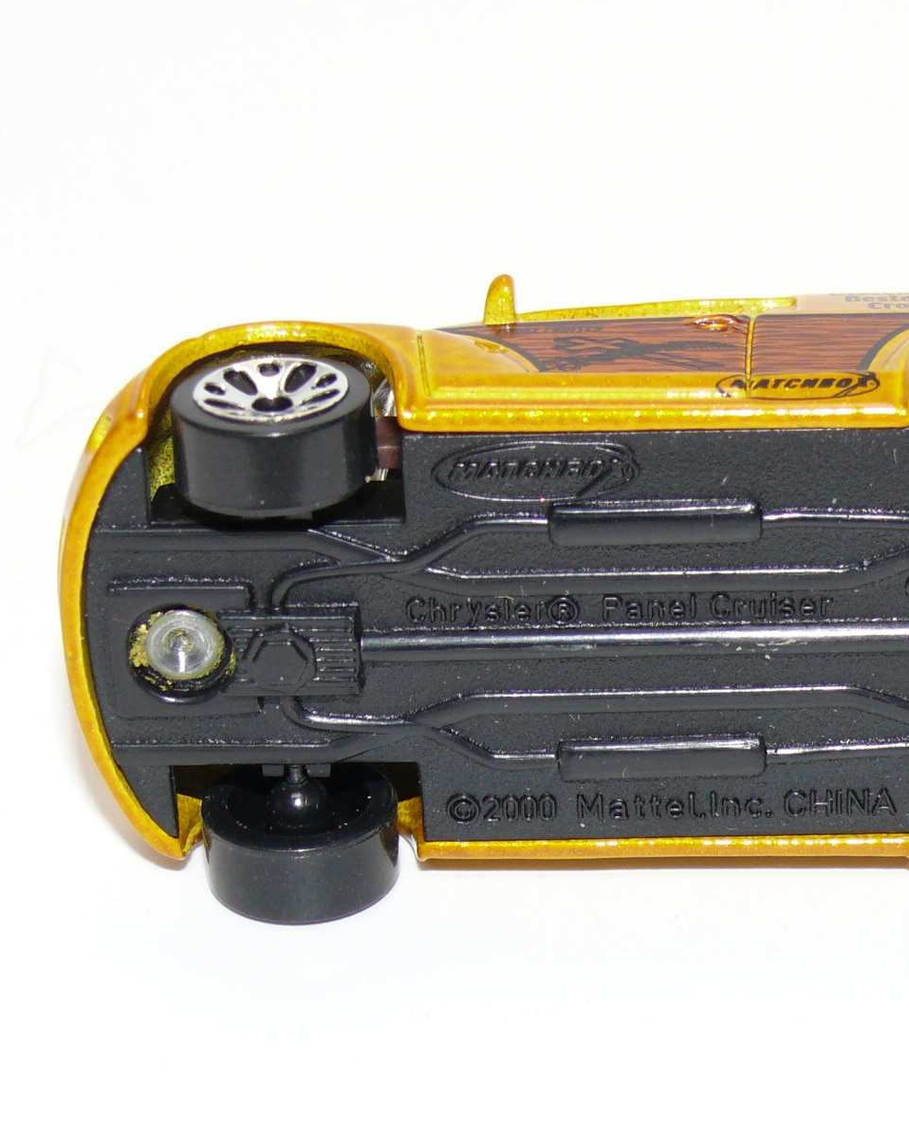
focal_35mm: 137
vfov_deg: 14.1
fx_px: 4606
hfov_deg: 11.2
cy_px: 568
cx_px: 705
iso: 100
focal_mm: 13.7
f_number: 4
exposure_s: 1/30
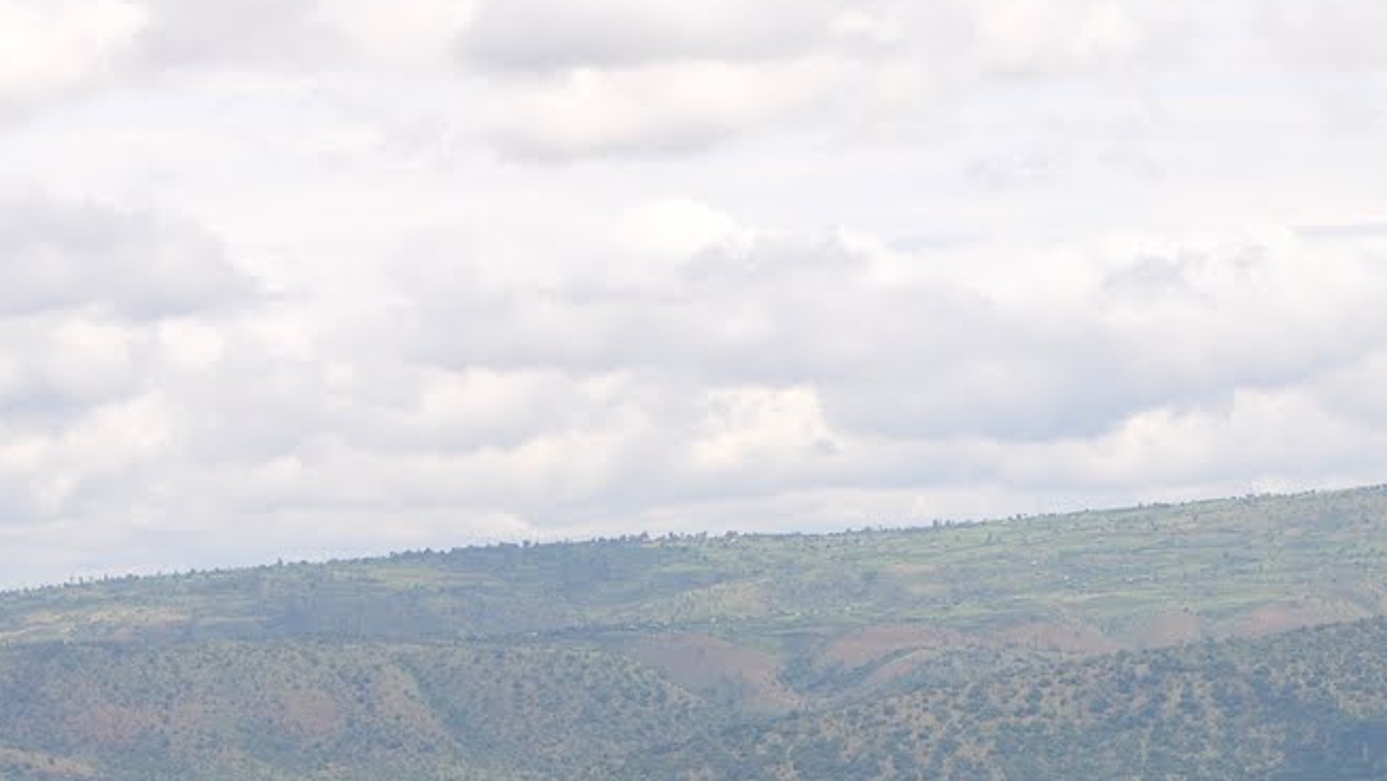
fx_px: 9894
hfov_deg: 8.0
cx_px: 1353
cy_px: 996
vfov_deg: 4.5
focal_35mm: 269
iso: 250
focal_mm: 70
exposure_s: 1/800
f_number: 8
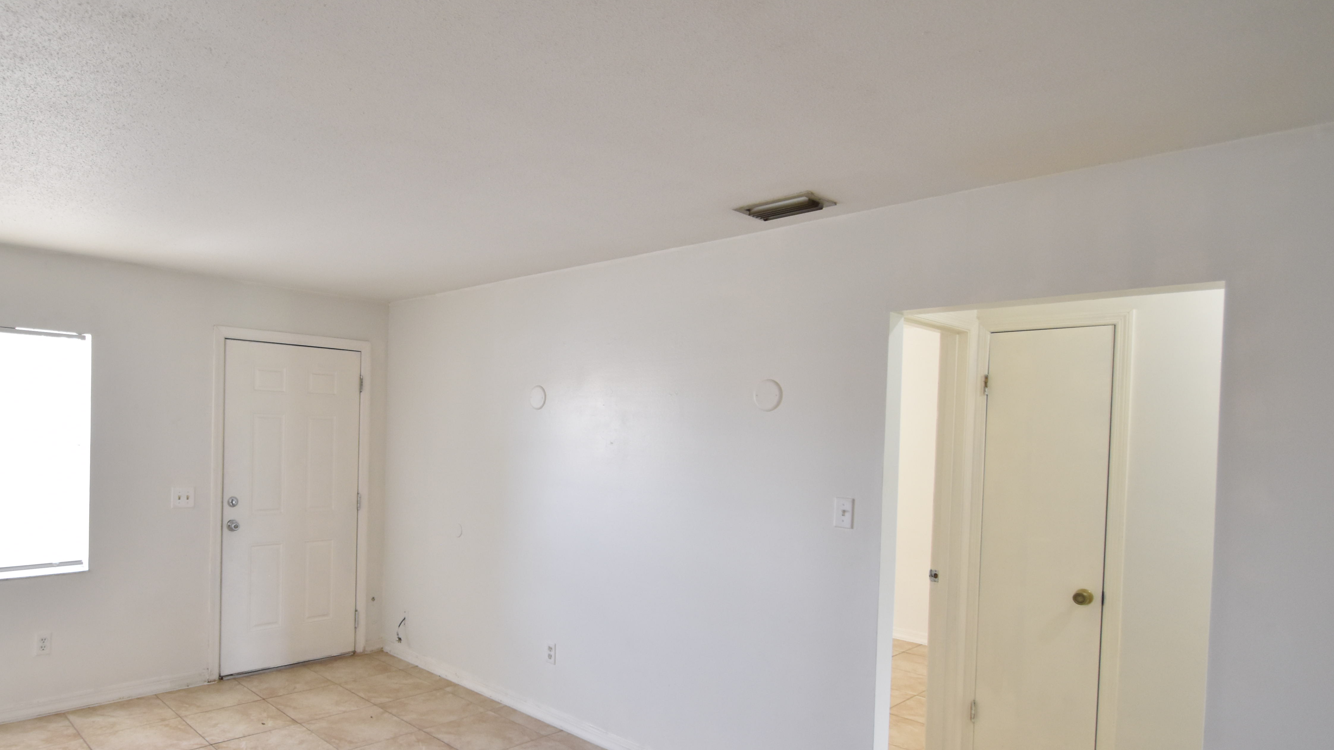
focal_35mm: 21
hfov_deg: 82.8
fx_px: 743
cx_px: 530
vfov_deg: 53.3
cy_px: 438
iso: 800
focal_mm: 10
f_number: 3.5
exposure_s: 1/90
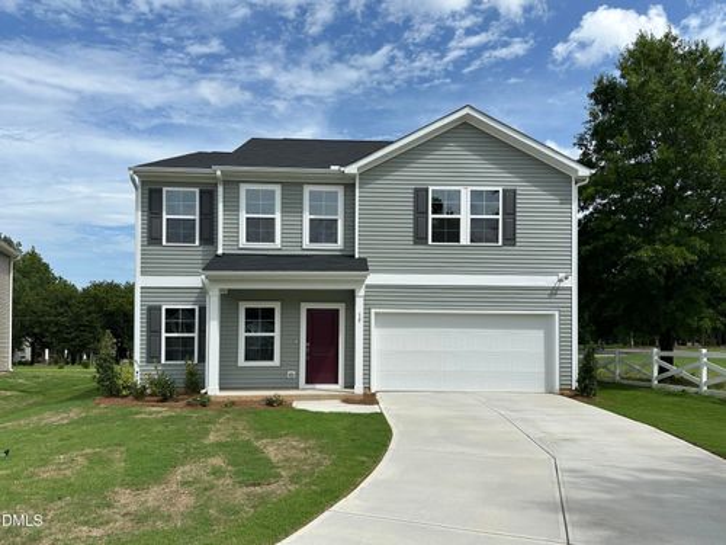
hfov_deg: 71.6
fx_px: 503
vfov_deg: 56.8
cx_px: 363
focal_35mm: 24
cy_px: 272
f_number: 1.78
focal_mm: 6.86
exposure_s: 1/6623
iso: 80
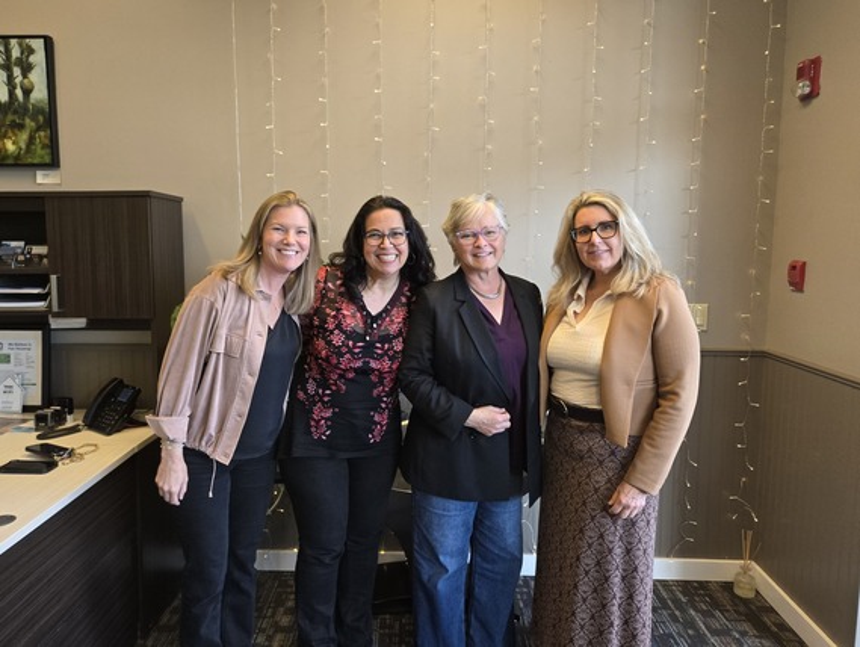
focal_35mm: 23
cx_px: 430
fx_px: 572
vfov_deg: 59.0
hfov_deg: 73.9
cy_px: 324
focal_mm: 5.4
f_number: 1.8
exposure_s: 1/120
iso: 200
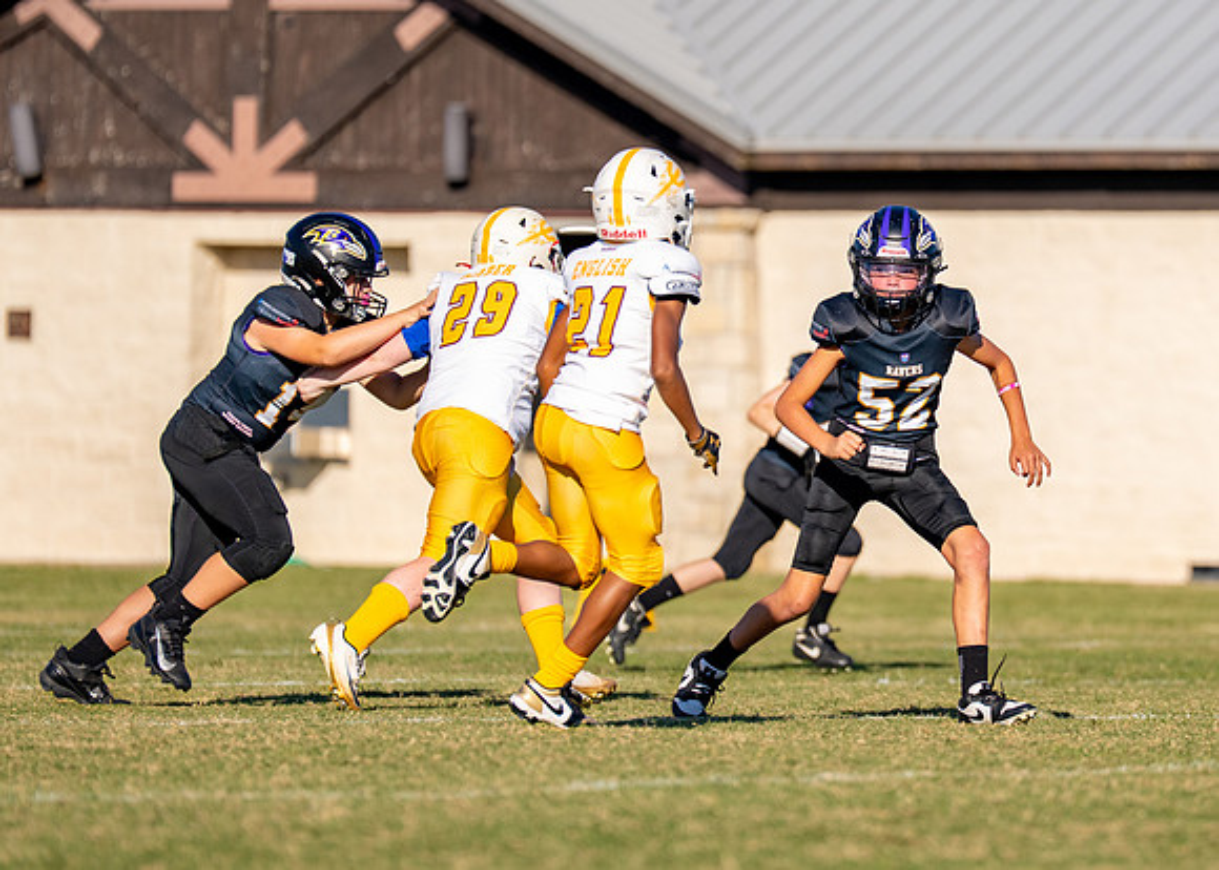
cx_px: 881
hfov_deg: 5.4
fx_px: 13001
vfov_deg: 3.8
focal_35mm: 376
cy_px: 425
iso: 160
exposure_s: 1/4000
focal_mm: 200
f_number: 2.8
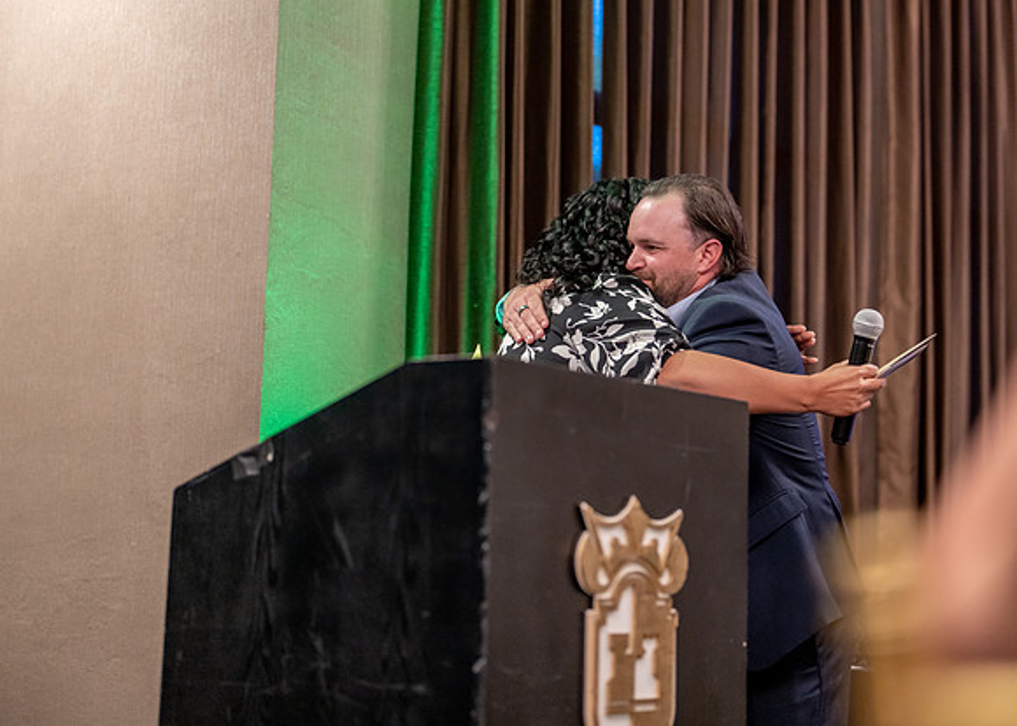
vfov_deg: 20.8
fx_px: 1977
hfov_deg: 28.8
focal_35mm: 68
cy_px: 261
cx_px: 569
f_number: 1.2
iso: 800
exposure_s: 1/320
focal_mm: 50
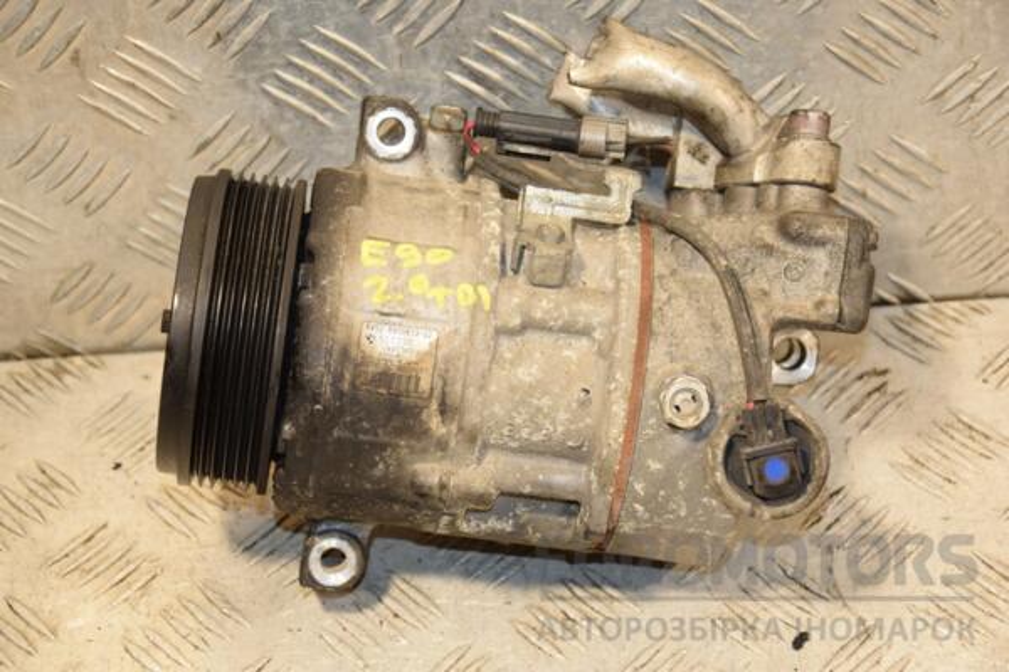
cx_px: 504
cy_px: 336
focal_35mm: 93
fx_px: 2606
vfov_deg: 14.7
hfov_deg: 21.9
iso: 800
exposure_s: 1/125
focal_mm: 62
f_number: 5.3
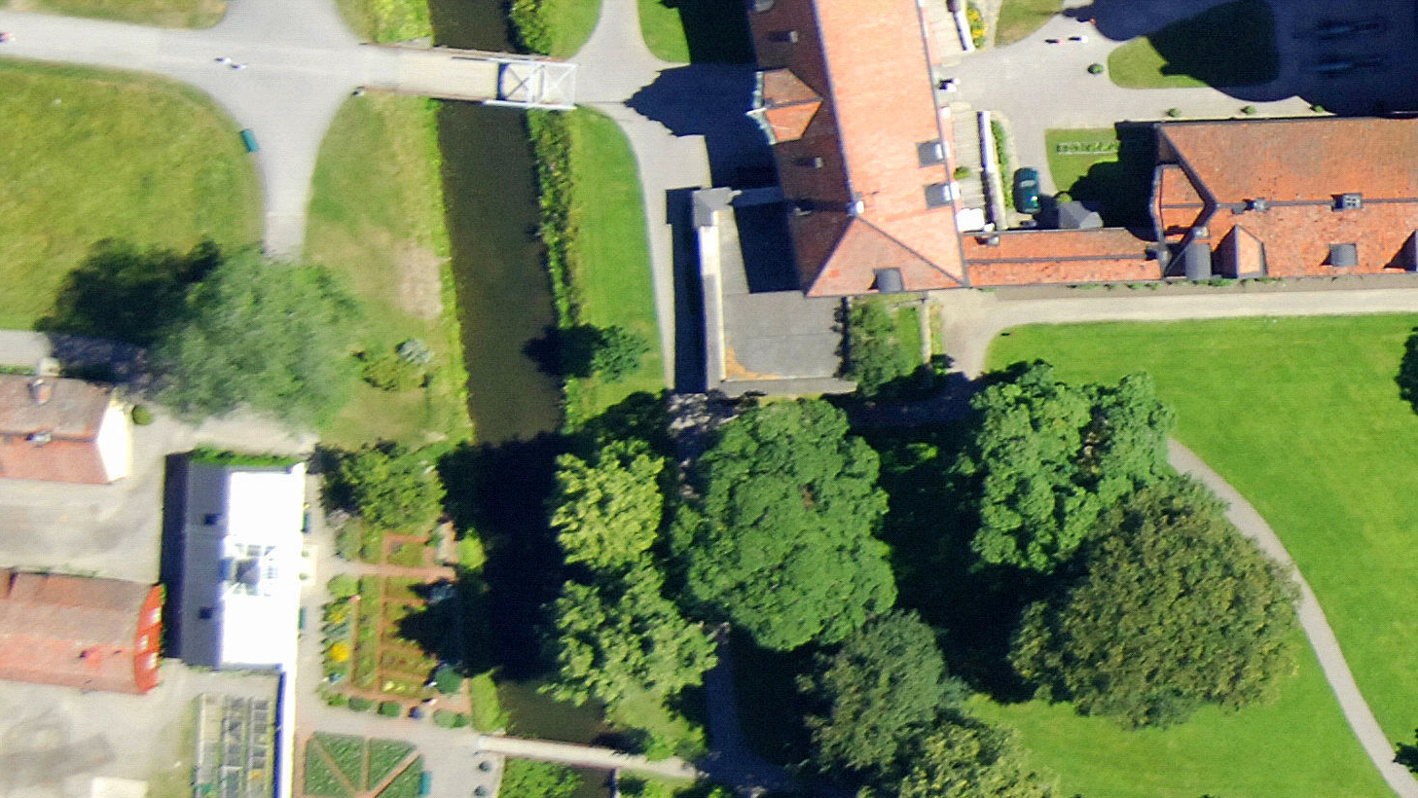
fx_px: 5904
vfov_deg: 7.7
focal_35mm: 157
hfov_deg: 13.3
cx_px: 1773
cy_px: 209
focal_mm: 34
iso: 400
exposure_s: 1/1000
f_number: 5.3
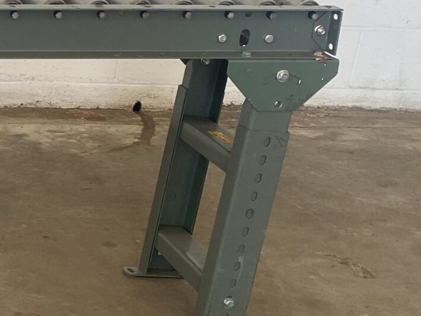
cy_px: 181
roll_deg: -3.7
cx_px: -234
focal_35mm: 94
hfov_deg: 18.2
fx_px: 1143
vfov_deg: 15.7
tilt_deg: -21.7
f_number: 1.8
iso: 64
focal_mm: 4.25
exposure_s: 1/122
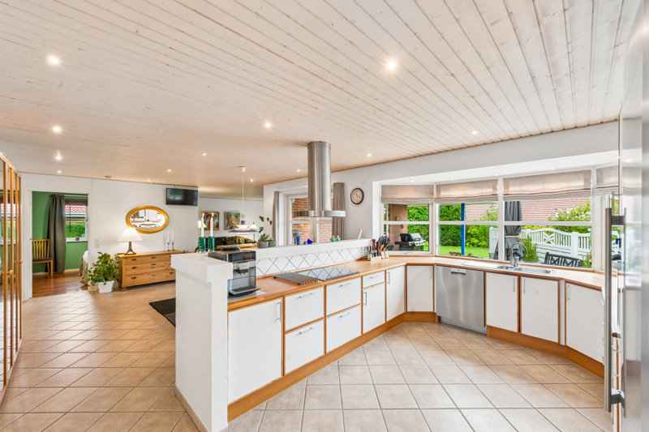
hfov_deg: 104.3
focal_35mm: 14
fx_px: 252
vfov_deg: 81.2
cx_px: 324
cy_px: 216
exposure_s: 1/8
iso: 400
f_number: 10
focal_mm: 14
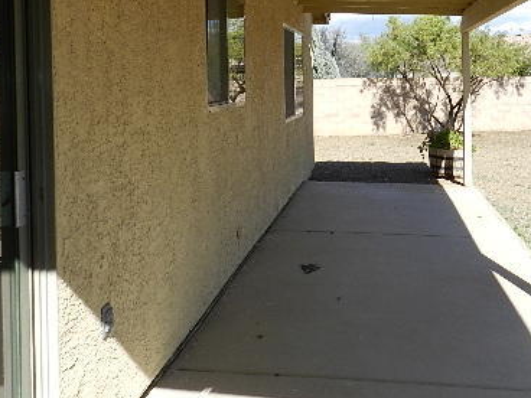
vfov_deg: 35.0
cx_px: 290
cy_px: 89
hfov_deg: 46.7
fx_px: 614
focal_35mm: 40
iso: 160
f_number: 4
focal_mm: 4
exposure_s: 1/800
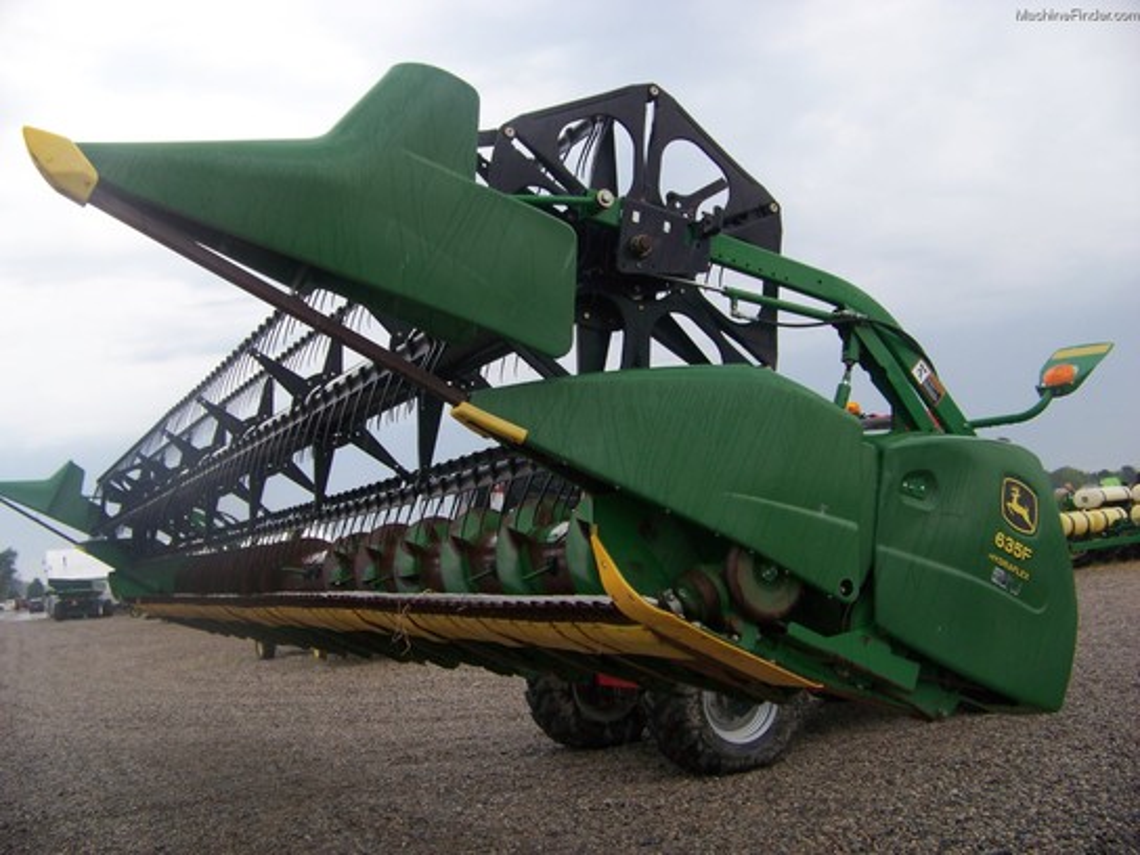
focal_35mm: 36
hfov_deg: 51.4
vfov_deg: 39.7
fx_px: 1186
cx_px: 570
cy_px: 428
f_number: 2.8
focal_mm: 5.85
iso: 64
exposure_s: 1/320
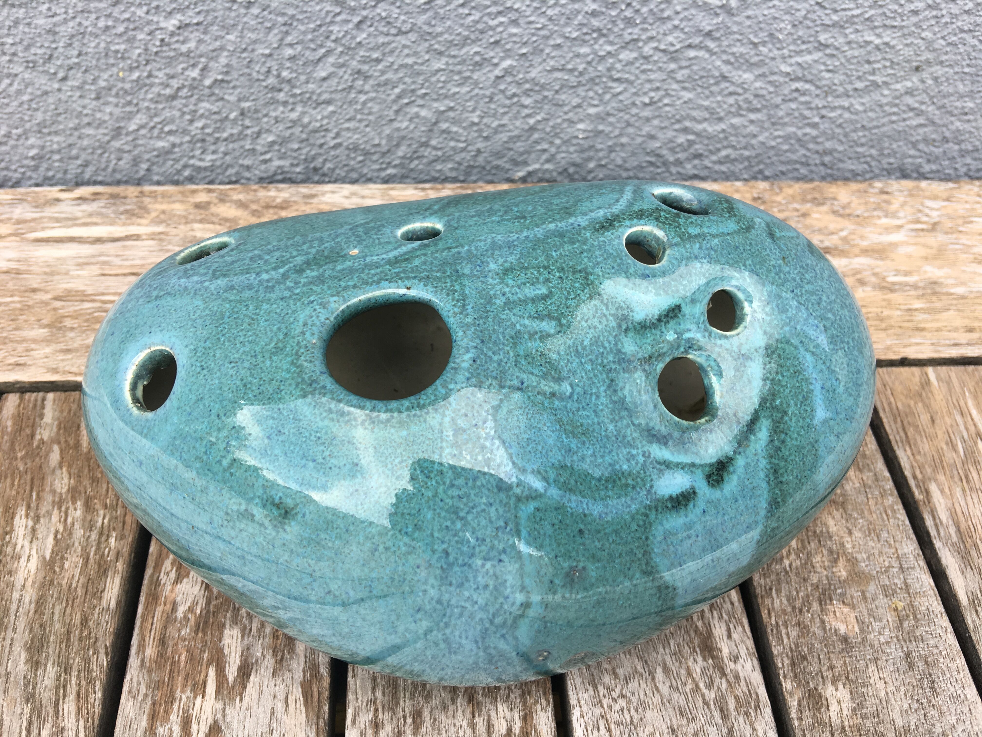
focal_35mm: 29
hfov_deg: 61.7
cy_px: 368
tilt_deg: -49.2
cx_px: 491
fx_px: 823
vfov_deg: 48.2
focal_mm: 4.15
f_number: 2.2
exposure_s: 1/125
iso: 25
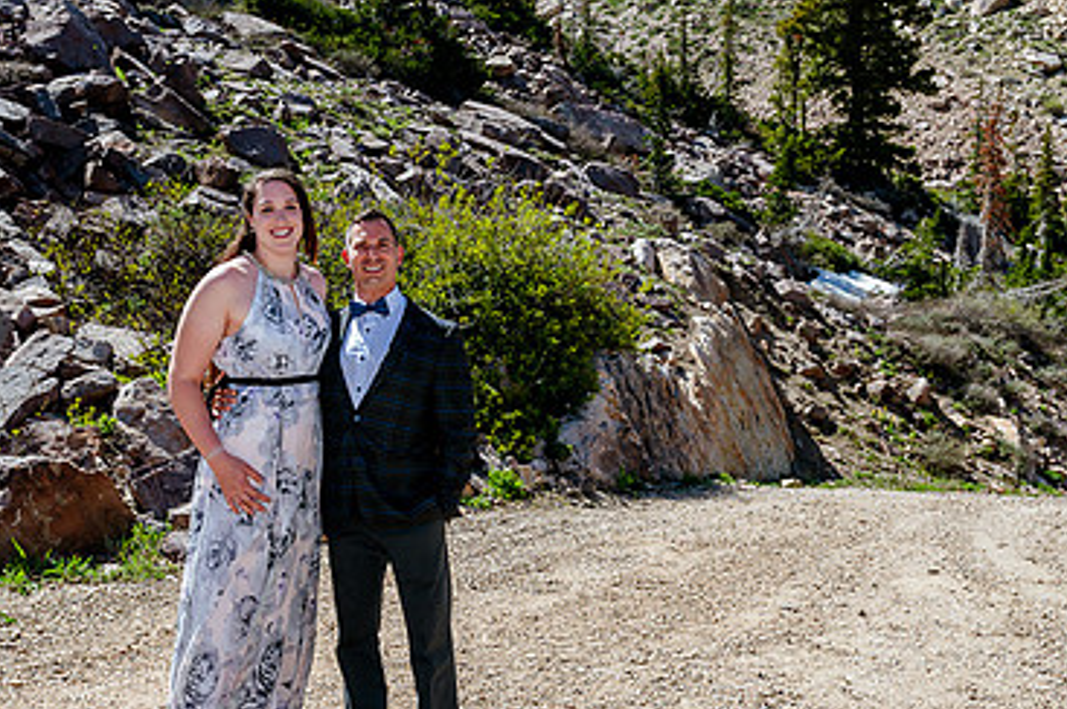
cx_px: 379
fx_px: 1184
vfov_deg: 33.3
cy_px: 349
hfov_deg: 47.9
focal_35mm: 40
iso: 250
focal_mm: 24
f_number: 7.1
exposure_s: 1/320
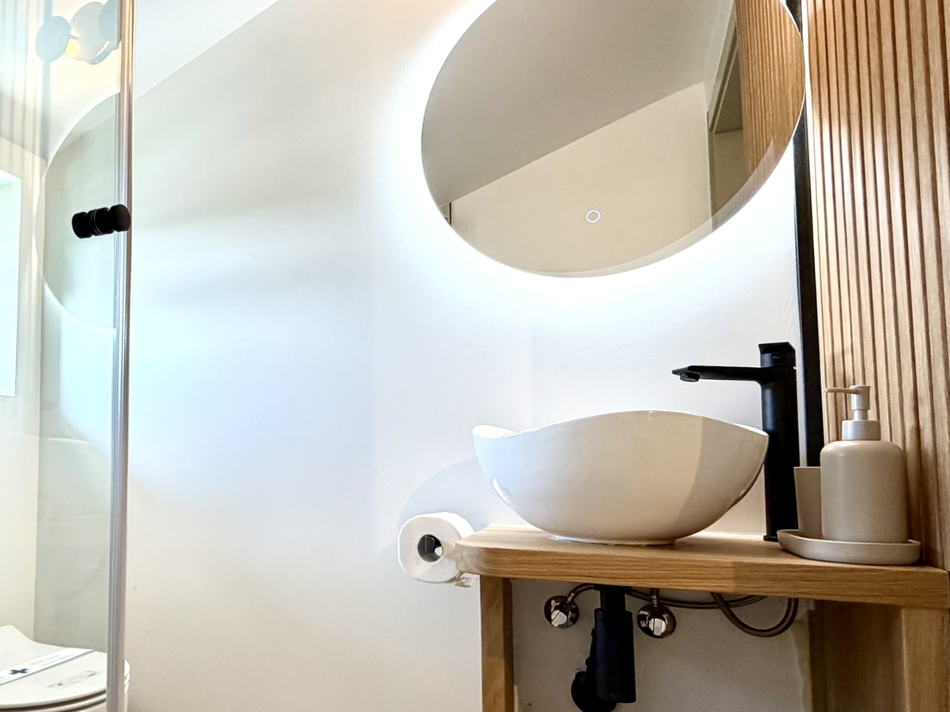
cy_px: 420
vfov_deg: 56.5
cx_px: 238
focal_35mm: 24
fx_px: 659
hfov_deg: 67.1
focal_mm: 2.22
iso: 160
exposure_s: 1/100
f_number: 2.2
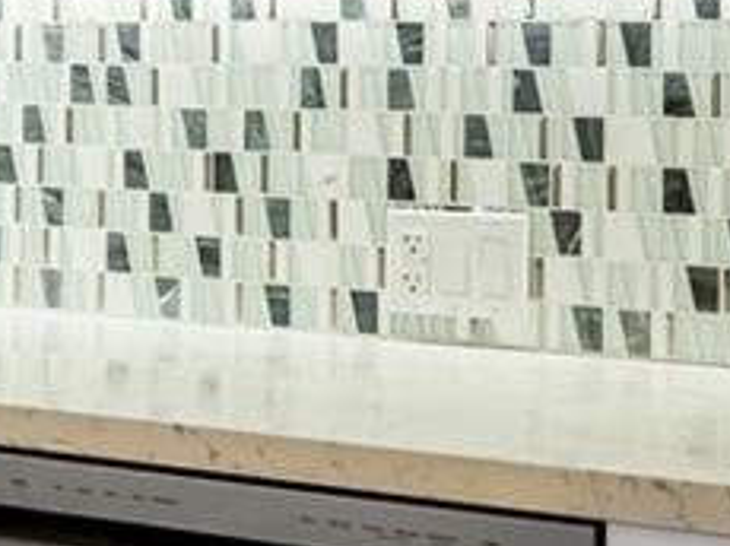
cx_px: -95
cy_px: 95
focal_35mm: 107
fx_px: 2254
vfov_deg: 13.7
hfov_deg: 17.7
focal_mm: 16
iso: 100
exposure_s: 1/25
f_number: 8
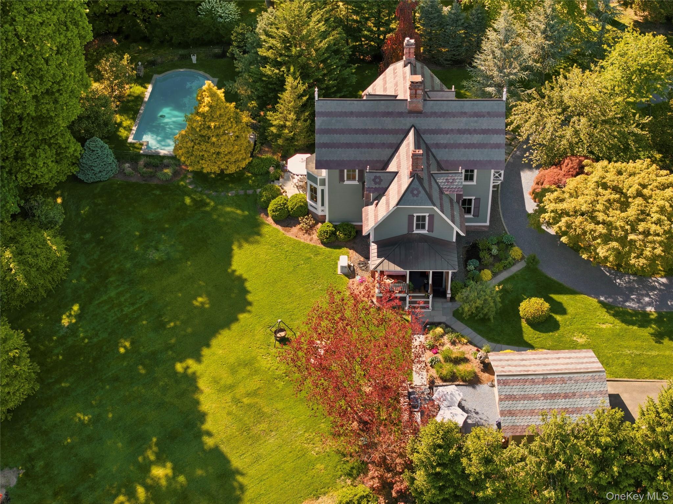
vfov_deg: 21.0
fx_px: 1360
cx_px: 336
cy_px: 252
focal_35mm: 70
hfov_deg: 27.8
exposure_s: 1/320
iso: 100
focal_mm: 19.4
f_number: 2.8
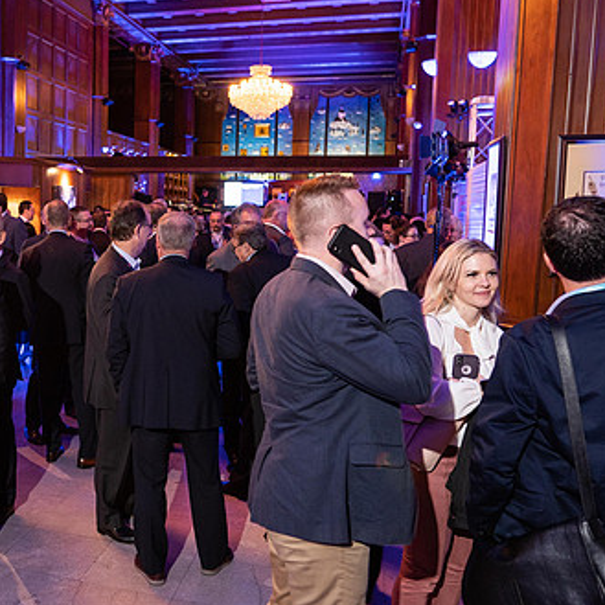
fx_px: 712
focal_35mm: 36
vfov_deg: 46.0
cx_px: 120
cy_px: 286
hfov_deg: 43.8
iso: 1250
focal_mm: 24
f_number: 2.8
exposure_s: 1/25
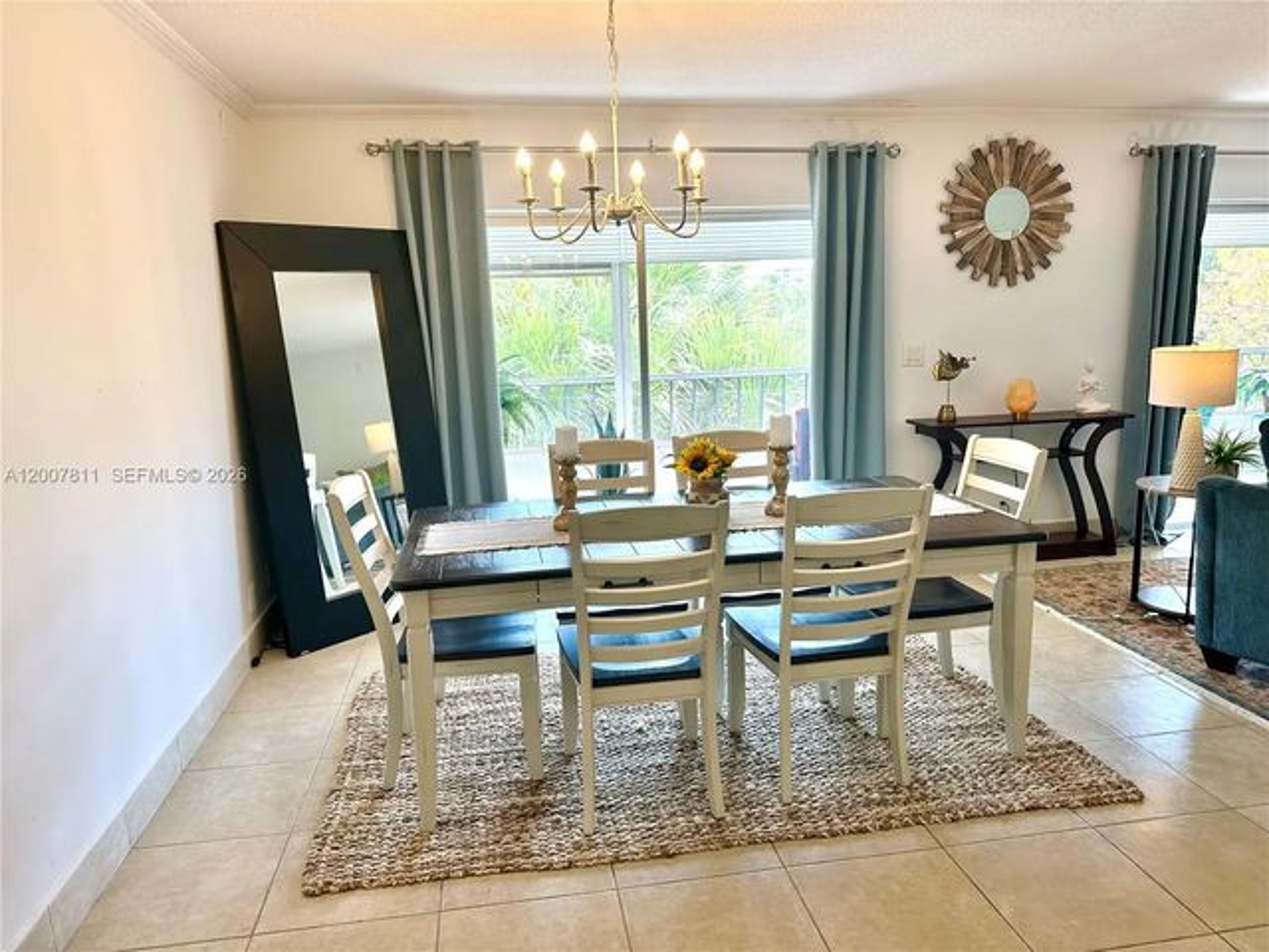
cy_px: 476
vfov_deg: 56.8
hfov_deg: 71.6
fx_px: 880
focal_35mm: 24
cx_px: 634
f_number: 1.78
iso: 80
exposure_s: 1/120
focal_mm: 6.86
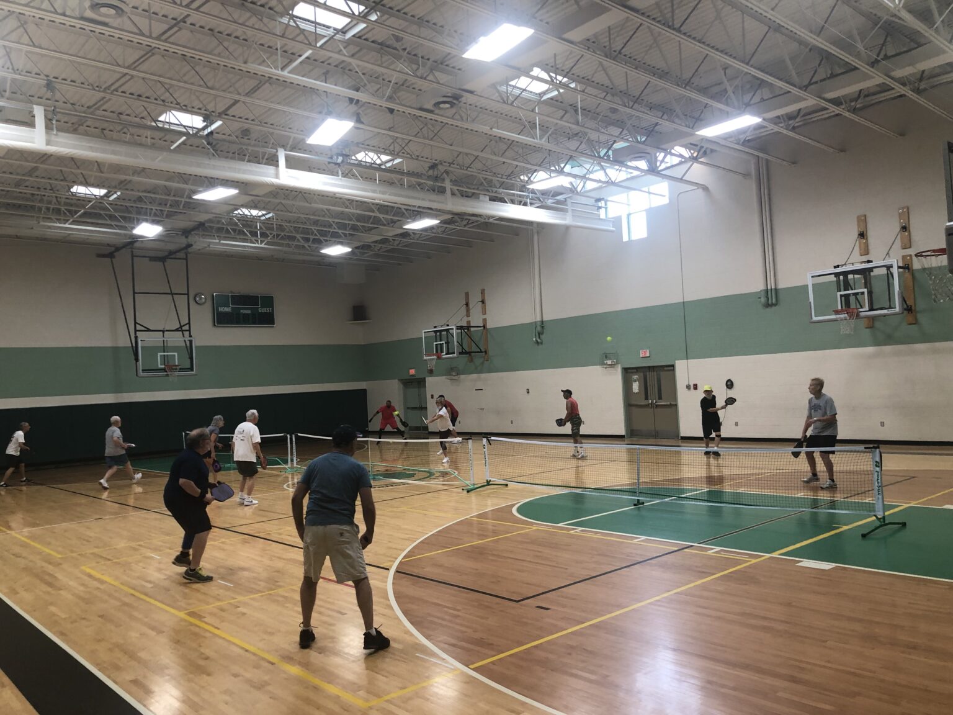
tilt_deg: -0.3
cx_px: 476
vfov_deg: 49.7
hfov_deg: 63.4
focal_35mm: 28
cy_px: 358
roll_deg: +3.6
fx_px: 771
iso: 32
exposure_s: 1/30
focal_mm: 4
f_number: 1.8
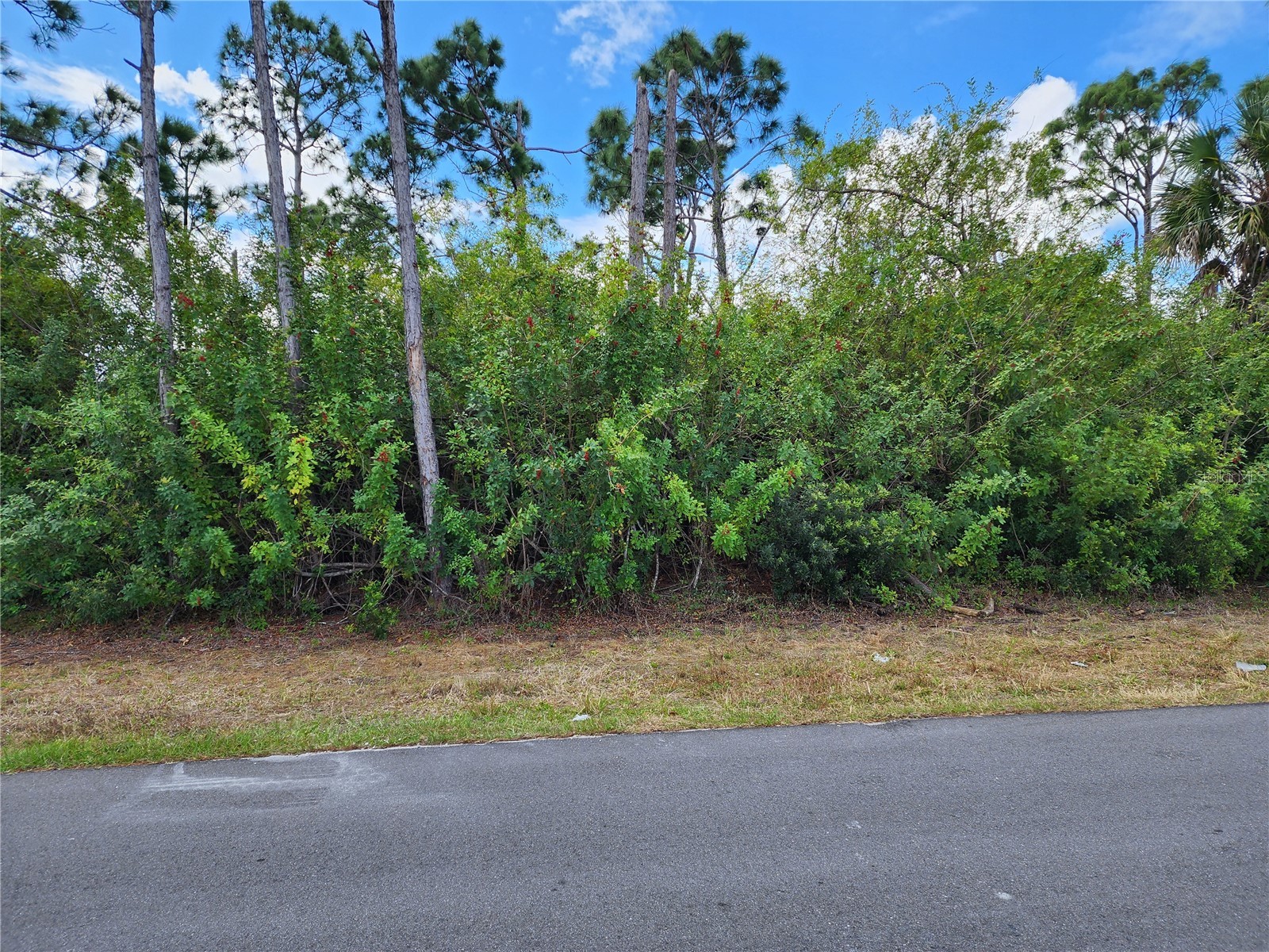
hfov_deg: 73.9
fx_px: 843
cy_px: 476
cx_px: 634
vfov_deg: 58.9
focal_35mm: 23
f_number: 1.8
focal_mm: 6.4
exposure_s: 1/400
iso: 12
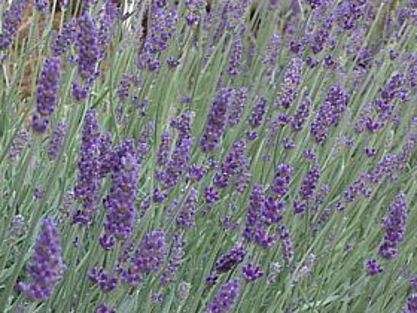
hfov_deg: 11.4
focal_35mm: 174
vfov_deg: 8.5
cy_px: 332
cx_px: 223
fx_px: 2096
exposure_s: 1/25
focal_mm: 11.5
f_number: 3.8
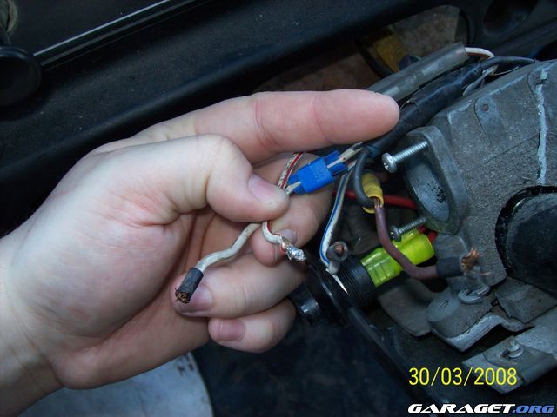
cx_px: 278
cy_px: 208
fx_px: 579
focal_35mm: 36
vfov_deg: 39.7
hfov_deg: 51.4
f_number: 2.7
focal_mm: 6
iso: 80
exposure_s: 1/64
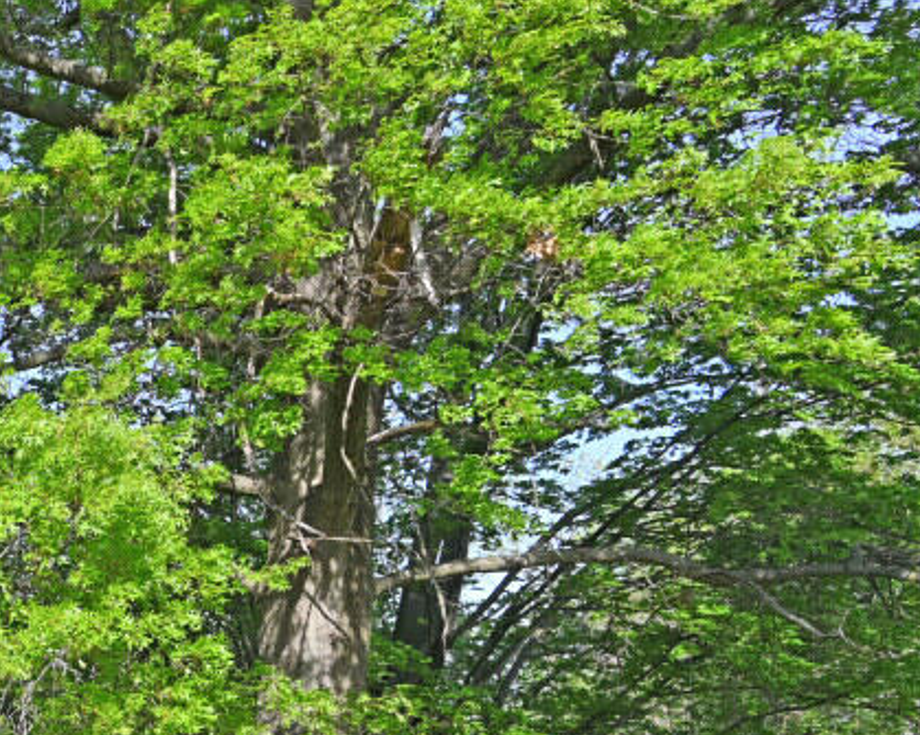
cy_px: 864
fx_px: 1279
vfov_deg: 28.3
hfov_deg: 26.0
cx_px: -536
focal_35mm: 47
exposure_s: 1/250
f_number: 5.6
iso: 100
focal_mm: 14
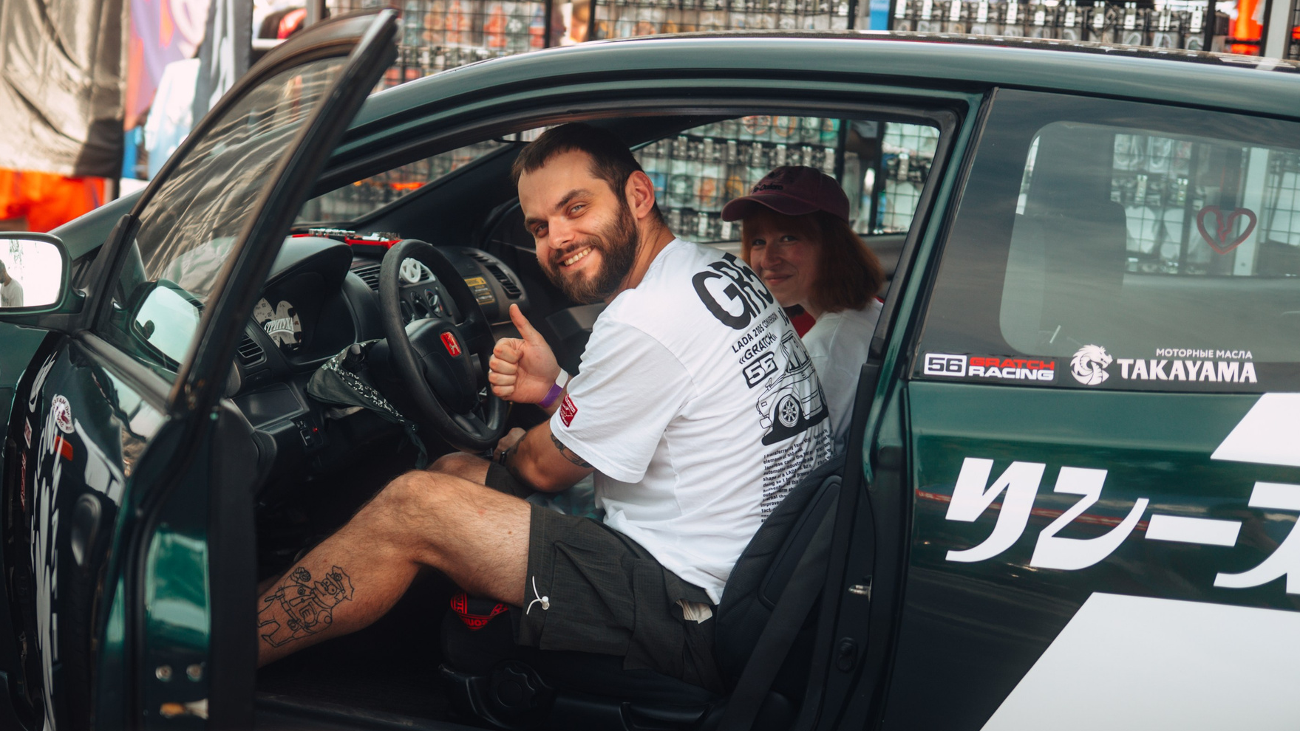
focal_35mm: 61
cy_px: 446
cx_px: 500
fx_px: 2103
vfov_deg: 19.7
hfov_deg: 34.2
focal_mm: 40
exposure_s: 1/400
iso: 320
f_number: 2.5
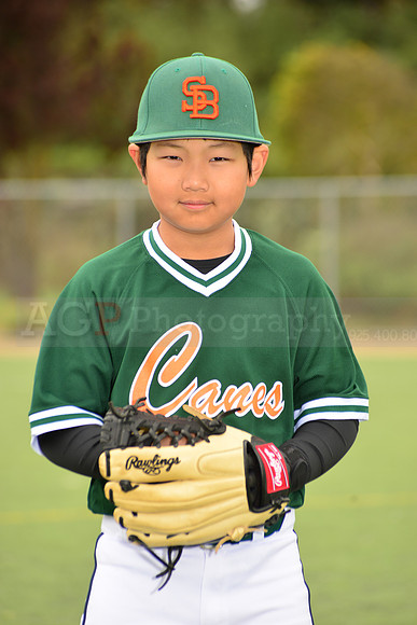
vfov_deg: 10.3
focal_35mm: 200
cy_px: 312
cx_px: 208
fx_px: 3473
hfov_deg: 6.9
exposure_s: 1/250
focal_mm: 200
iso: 200
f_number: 6.3
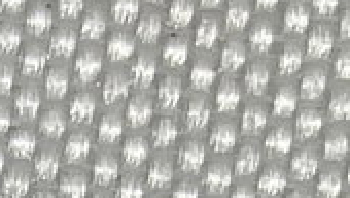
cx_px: -669
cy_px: 1066
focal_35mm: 256
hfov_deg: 7.5
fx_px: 2378
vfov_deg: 4.1
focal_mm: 4.2
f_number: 1.6
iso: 32
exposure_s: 1/170
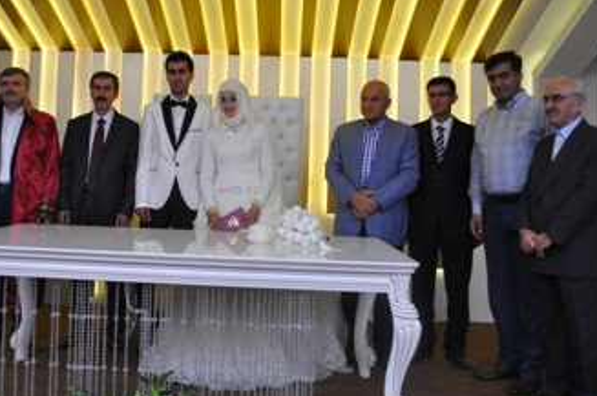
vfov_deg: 35.5
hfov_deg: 51.6
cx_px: 239
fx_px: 613
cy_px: 137
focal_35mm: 37
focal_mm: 18
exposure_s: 1/60
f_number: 4
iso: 800
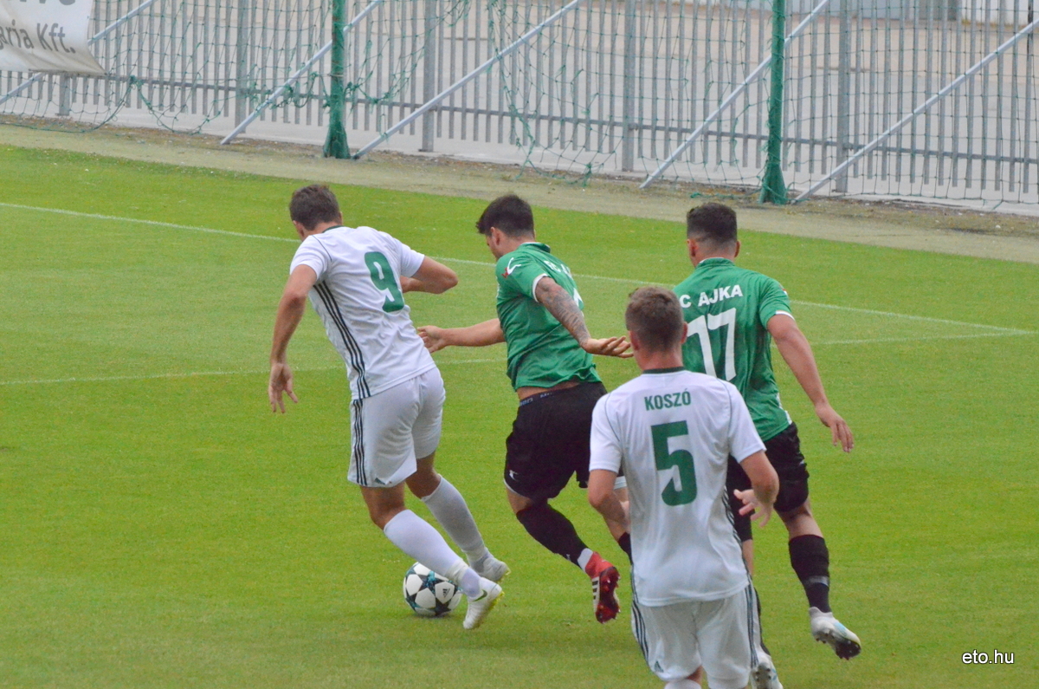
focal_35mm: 248
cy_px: 344
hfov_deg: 8.3
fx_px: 7129
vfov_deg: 5.5
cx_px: 520
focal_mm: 165
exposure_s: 1/5000
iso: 6400
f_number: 9
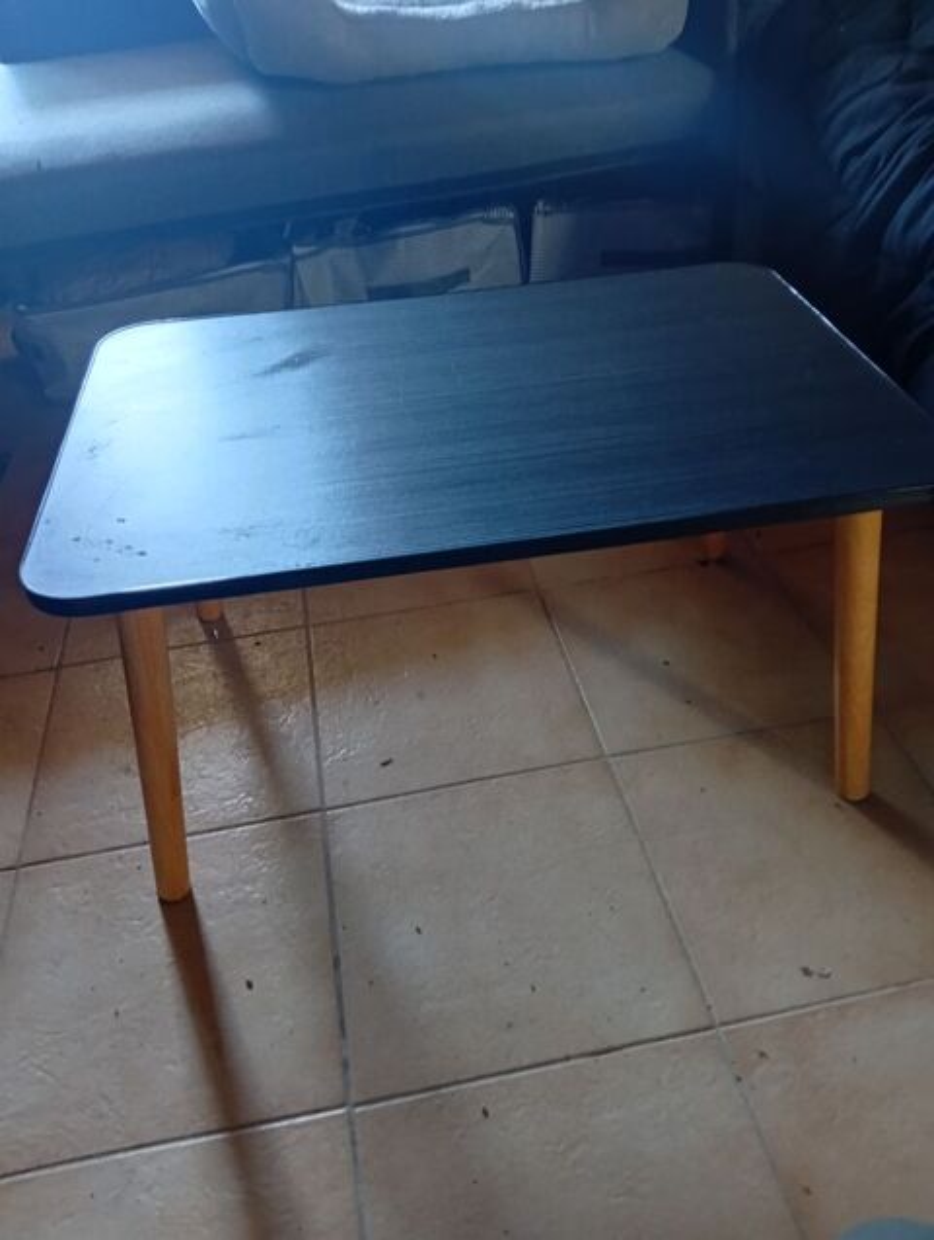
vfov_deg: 67.2
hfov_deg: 53.2
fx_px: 933
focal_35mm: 26
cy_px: 620
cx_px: 467
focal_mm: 3.96
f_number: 1.8
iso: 646
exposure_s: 1/20
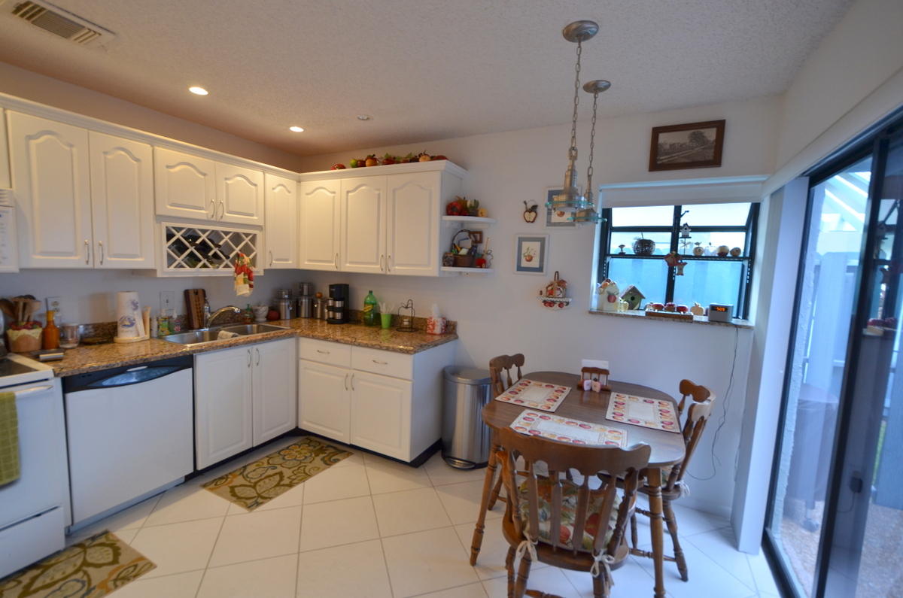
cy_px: 299
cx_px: 452
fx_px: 375
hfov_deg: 100.5
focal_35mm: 15
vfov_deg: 77.1
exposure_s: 1/60
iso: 400
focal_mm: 10
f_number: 4
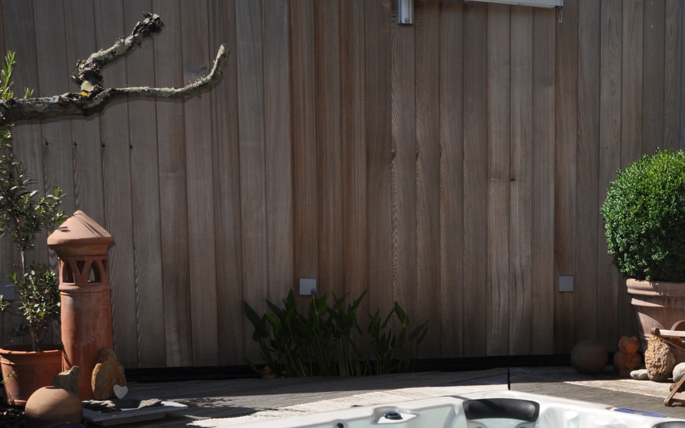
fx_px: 1176
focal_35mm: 63
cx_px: 576
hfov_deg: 31.4
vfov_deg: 20.4
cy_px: 349
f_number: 13
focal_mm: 24
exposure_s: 1/200
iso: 200
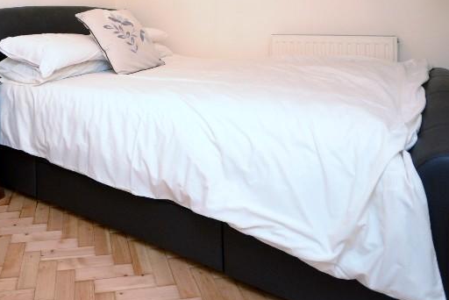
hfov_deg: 58.9
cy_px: 29
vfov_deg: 40.3
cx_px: 117
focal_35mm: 30
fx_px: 374
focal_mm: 10
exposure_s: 1/60
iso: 900
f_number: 4
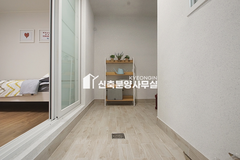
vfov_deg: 67.3
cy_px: 80
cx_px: 120
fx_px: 120
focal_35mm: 18
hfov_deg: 90.0
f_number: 9
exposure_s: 1/13
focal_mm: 12
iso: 800
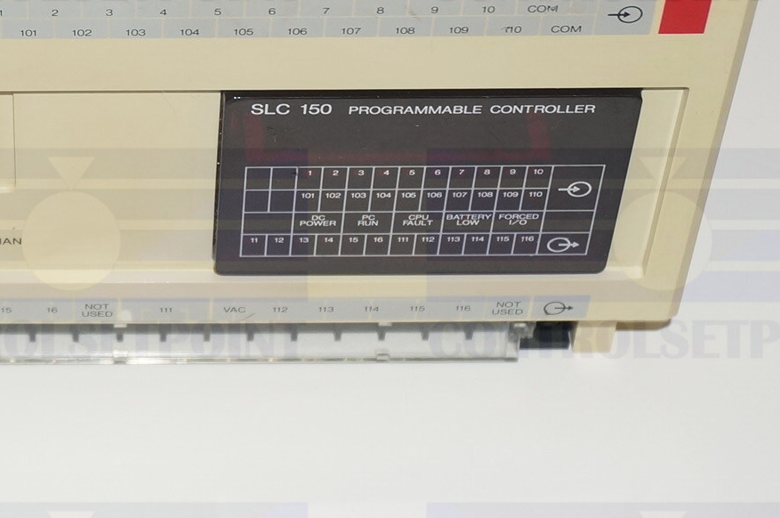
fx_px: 2626
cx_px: 19
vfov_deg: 11.2
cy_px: 31
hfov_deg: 16.6
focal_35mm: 121
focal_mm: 29
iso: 500
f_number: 4.5
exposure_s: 1/60
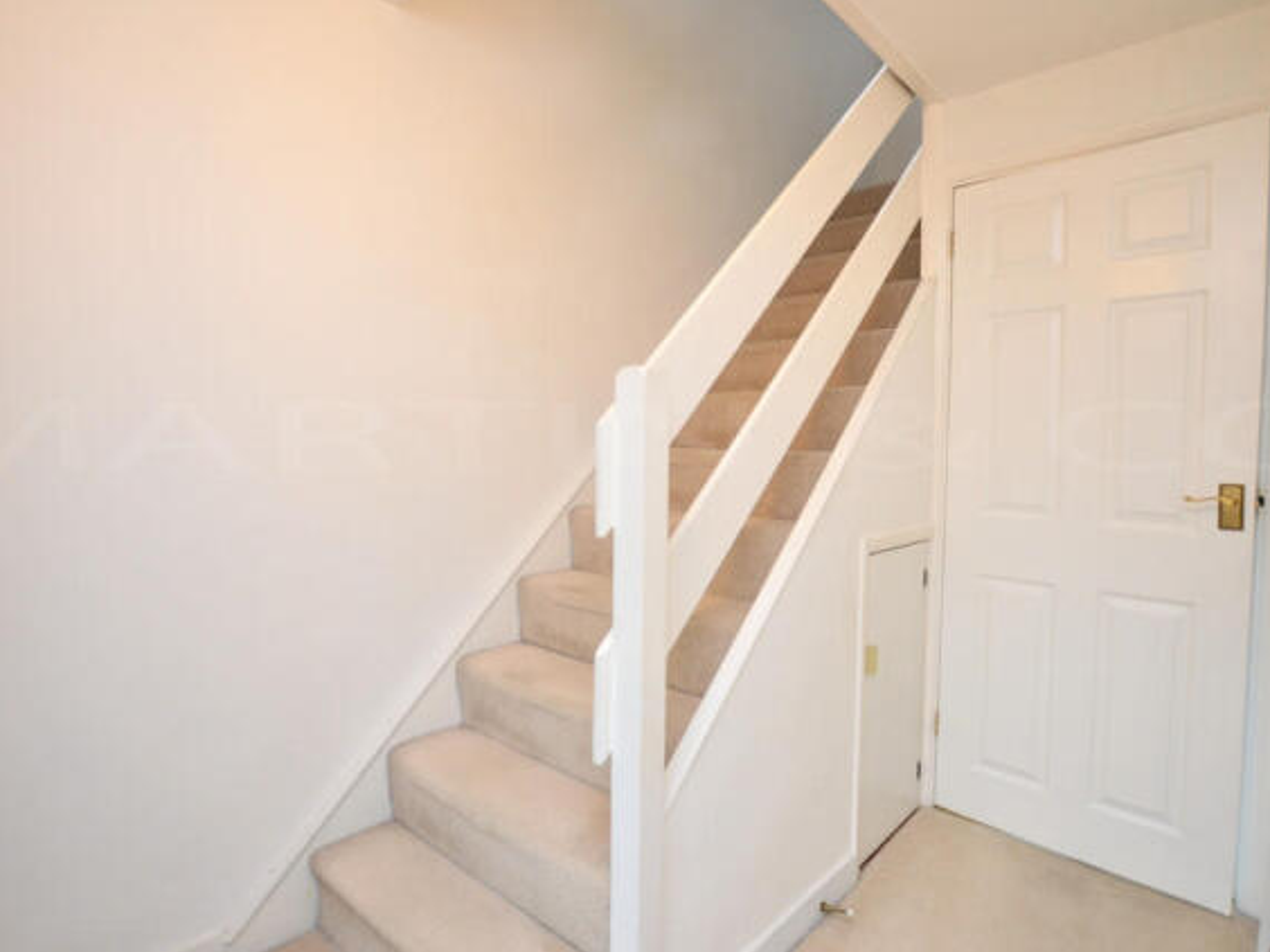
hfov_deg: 83.8
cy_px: 470
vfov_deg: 67.9
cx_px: 628
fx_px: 707
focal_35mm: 19
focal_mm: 11.5
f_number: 3.5
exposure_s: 1/60
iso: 450
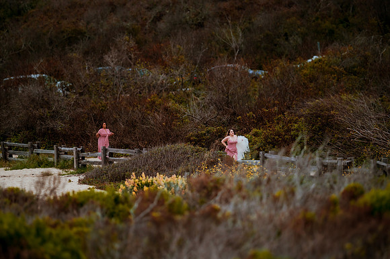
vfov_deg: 10.1
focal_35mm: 135
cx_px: 195
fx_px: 1462
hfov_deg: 15.2
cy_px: 130
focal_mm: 135
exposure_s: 1/4000
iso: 500
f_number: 1.8
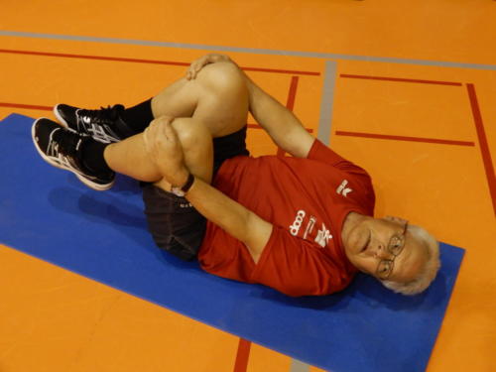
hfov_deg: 42.1
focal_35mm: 45
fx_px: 645
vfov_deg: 32.2
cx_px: 248
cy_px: 186
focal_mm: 8
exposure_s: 1/30
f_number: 4
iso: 400
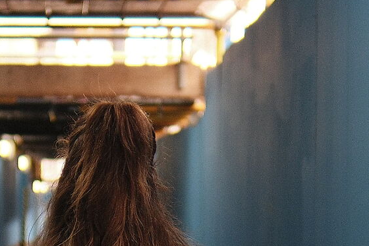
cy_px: 289
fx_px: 1537
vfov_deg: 9.0
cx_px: 136
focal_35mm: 150
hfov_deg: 13.7
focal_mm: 23
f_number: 1.4
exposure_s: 1/1000
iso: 800
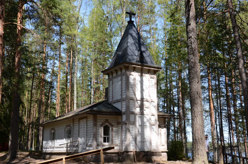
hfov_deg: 46.5
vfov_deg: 31.8
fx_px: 289
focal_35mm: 42
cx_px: 124
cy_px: 82
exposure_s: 1/100
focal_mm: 28
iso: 200
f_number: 11
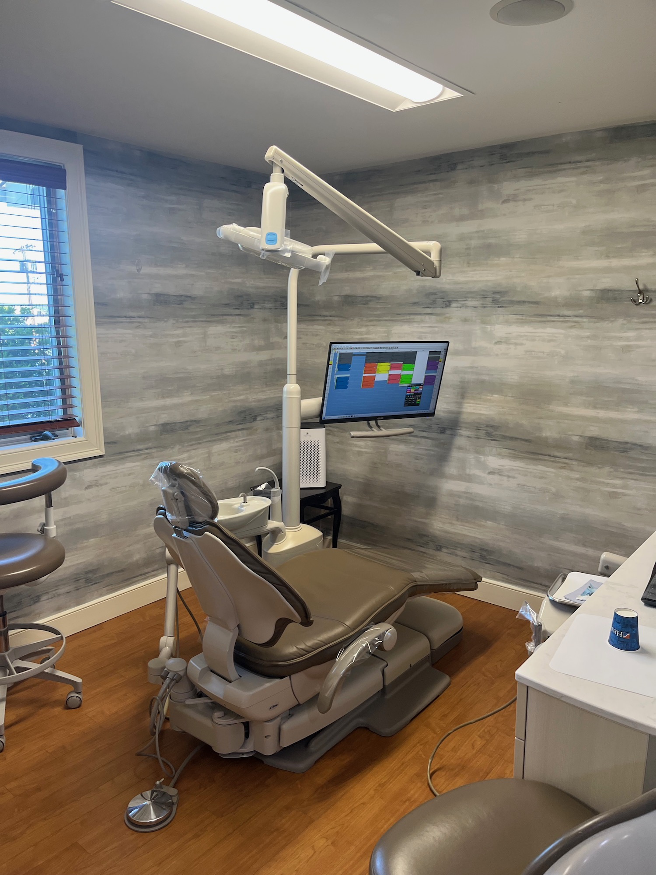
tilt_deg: -11.1
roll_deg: +1.5
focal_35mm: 26
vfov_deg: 67.3
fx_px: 657
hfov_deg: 53.1
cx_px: 328
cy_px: 438
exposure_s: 1/120
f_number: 1.6
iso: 125
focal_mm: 5.1
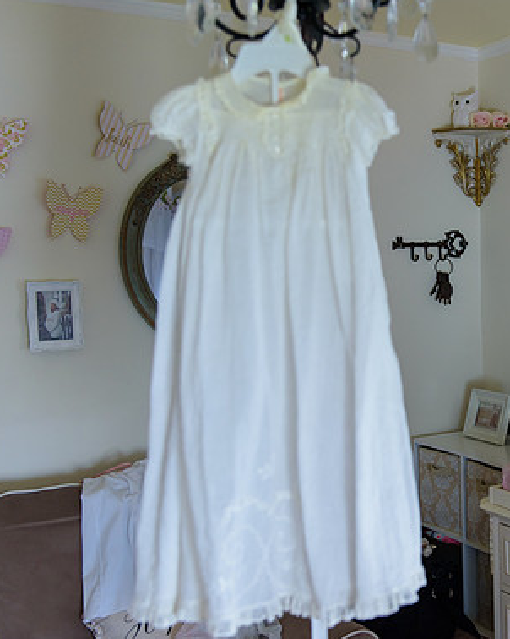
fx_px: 925
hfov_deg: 29.4
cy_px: 320
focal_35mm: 49
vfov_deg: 38.1
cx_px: 468
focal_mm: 34
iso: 1000
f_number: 3.2
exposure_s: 1/200
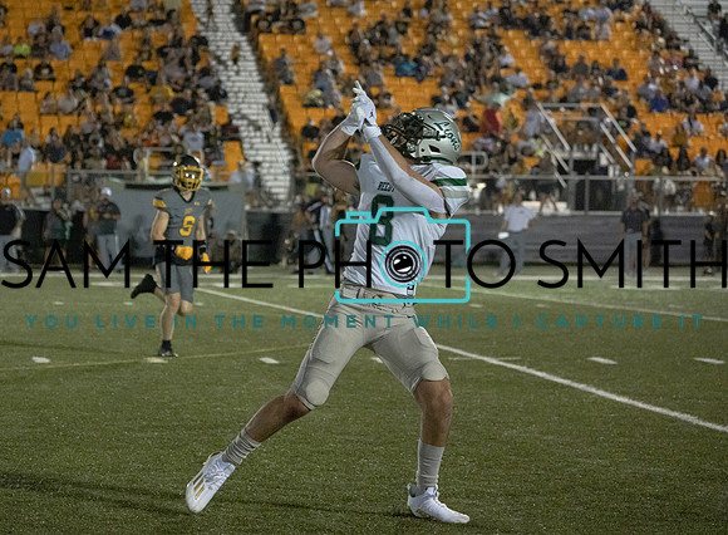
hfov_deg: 16.5
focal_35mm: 120
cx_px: 285
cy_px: 247
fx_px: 2514
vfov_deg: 12.1
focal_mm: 100
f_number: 4.5
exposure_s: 1/1000
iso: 20000
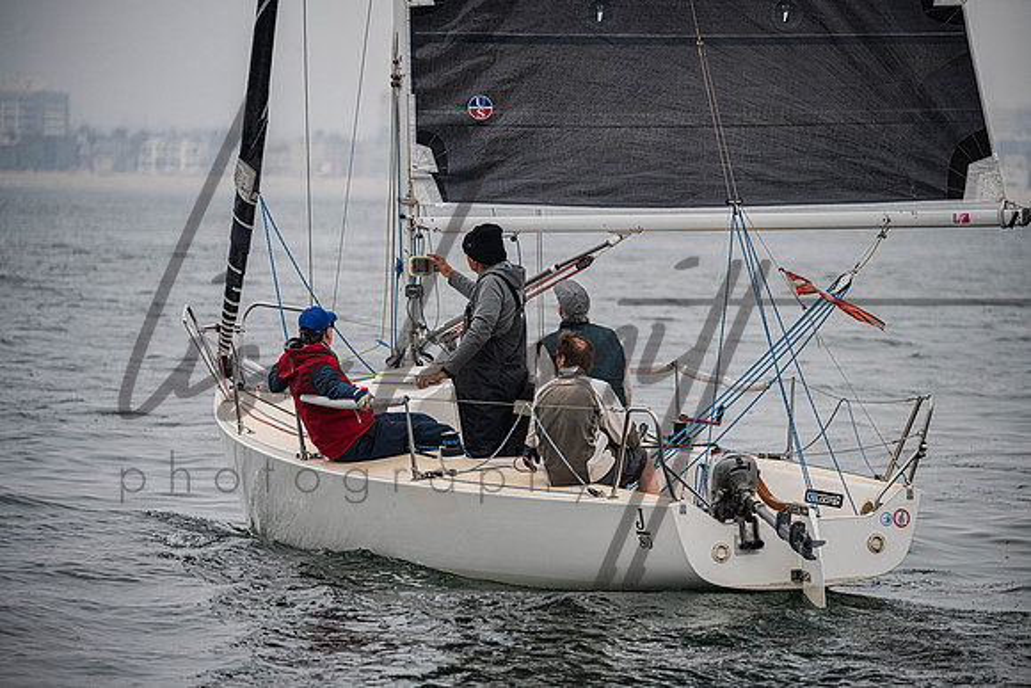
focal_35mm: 270
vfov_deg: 5.1
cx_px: 516
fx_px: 7734
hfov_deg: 7.6
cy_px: 344
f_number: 5.6
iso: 400
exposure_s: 1/3200
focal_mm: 270
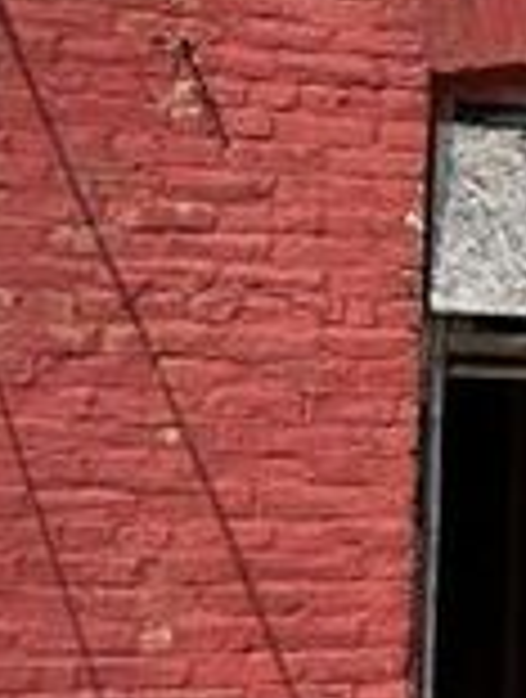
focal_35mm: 103
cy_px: 205
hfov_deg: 13.3
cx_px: 863
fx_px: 2078
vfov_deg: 18.9
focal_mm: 6.76
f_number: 1.78
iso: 80
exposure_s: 1/2299
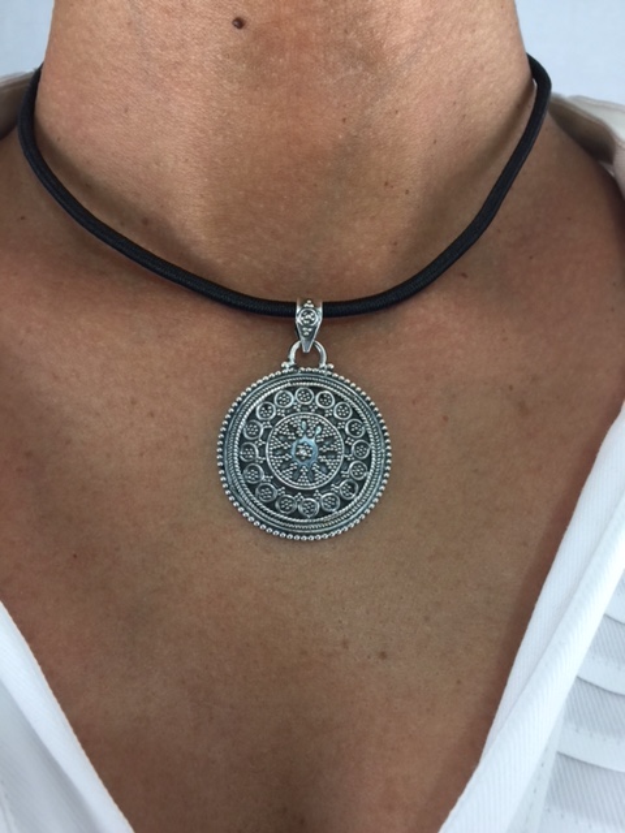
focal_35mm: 29
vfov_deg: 61.7
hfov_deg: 48.2
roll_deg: +0.9
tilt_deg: -12.3
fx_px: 698
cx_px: 312
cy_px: 416
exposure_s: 1/33
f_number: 2.2
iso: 32
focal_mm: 4.15
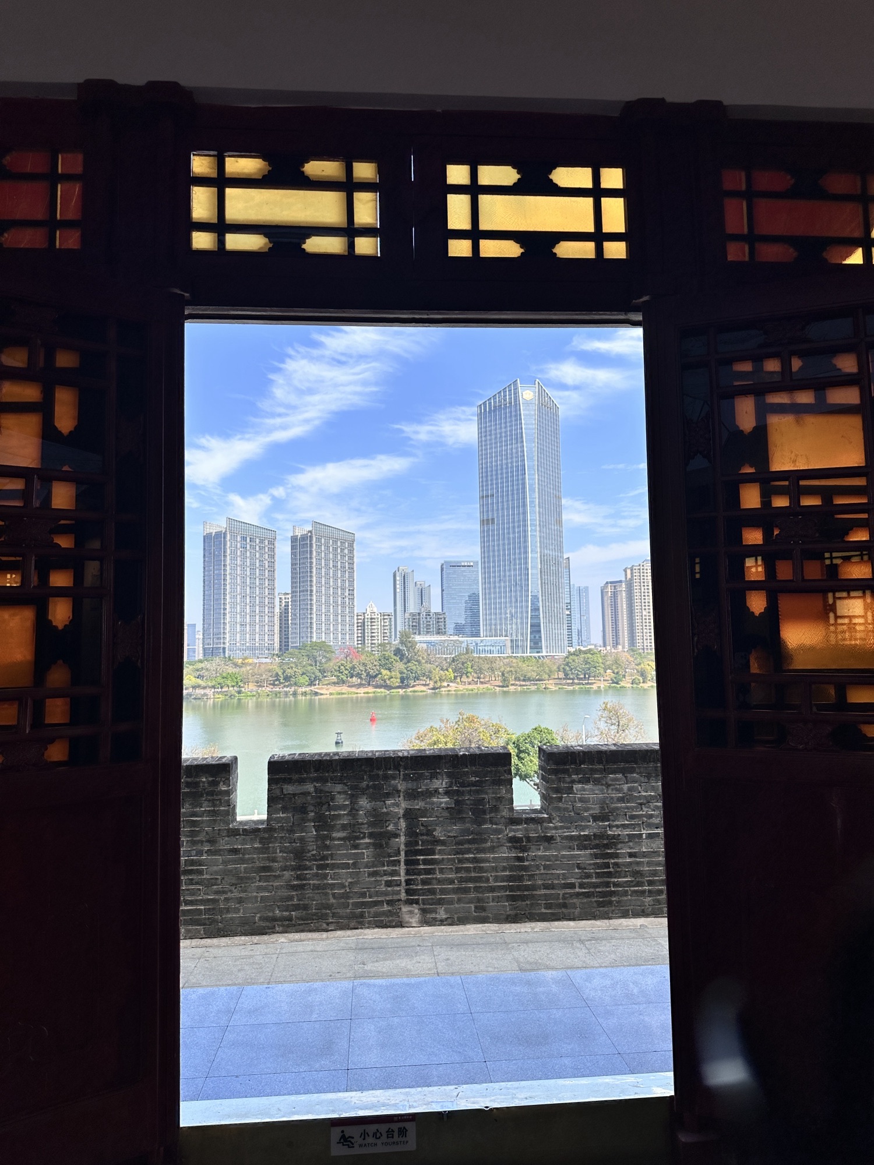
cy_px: 582
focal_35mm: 24
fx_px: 808
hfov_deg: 56.8
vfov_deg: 71.6
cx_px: 437
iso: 80
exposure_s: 1/1988
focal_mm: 6.86
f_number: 1.78
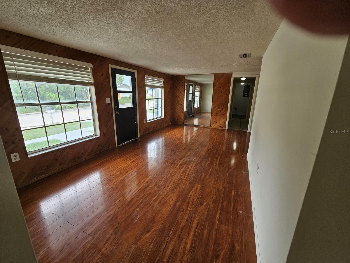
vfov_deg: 89.9
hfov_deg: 106.2
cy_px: 132
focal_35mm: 13
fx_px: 131
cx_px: 175
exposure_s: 1/120
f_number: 2.2
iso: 50
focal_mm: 2.2
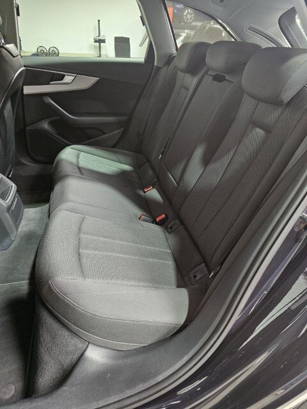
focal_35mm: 23
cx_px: 154
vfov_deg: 73.9
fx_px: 272
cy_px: 204
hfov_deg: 58.9
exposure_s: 1/100
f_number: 1.7
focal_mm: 6.3
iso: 800
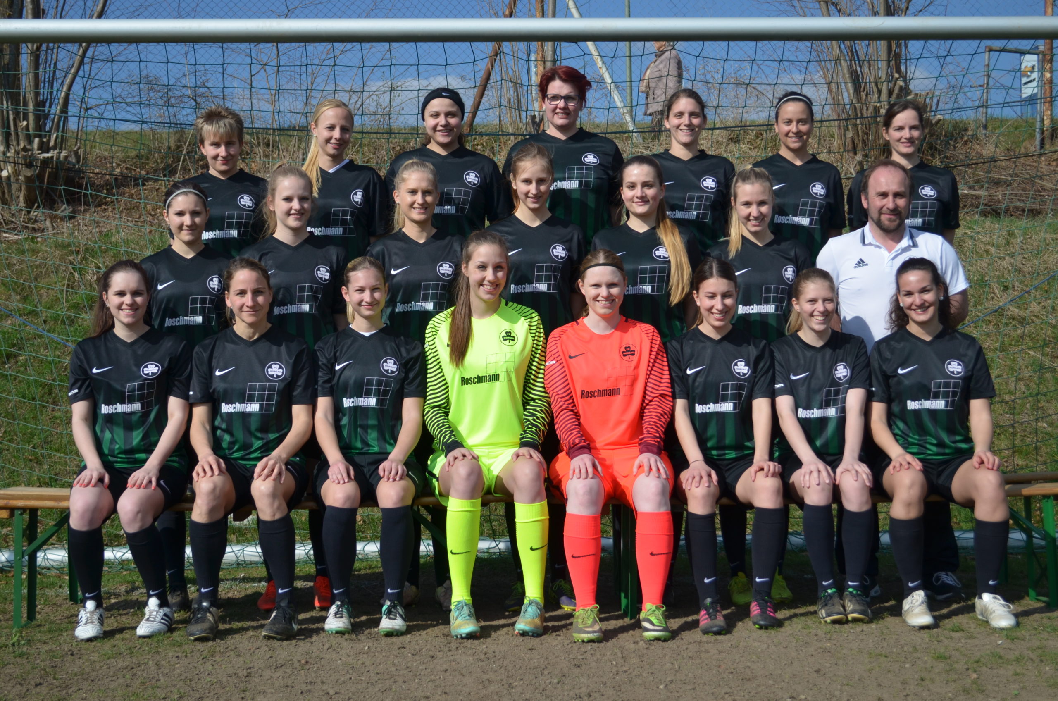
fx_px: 1584
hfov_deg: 36.9
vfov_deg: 25.0
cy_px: 350
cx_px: 529
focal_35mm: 54
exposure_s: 1/2000
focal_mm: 36
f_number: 5
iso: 200
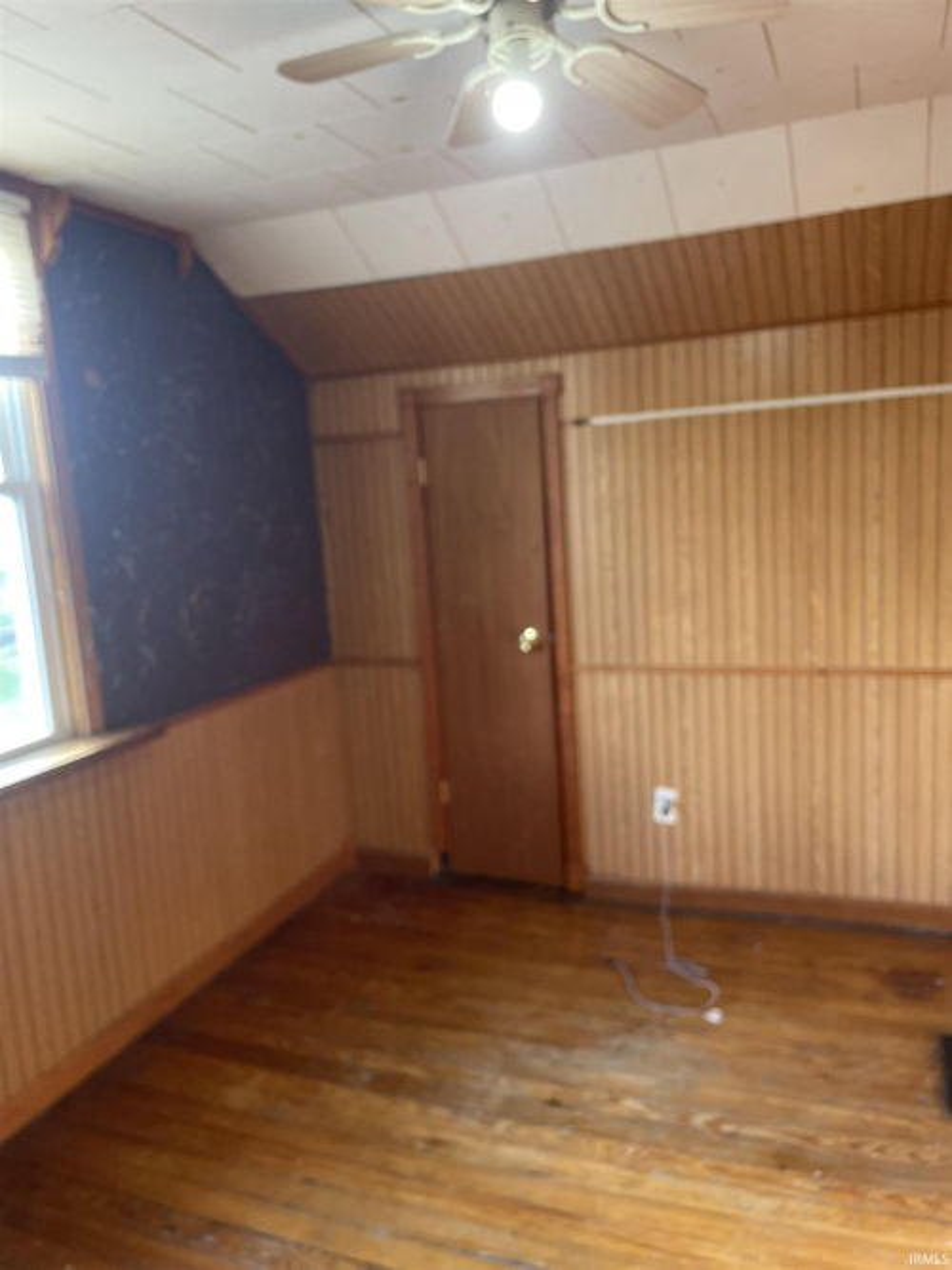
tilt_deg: -10.4
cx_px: 476
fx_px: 954
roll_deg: +5.4
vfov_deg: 67.3
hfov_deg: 53.0
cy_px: 635
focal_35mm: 26
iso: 125
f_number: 1.6
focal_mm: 4.2
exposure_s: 1/60
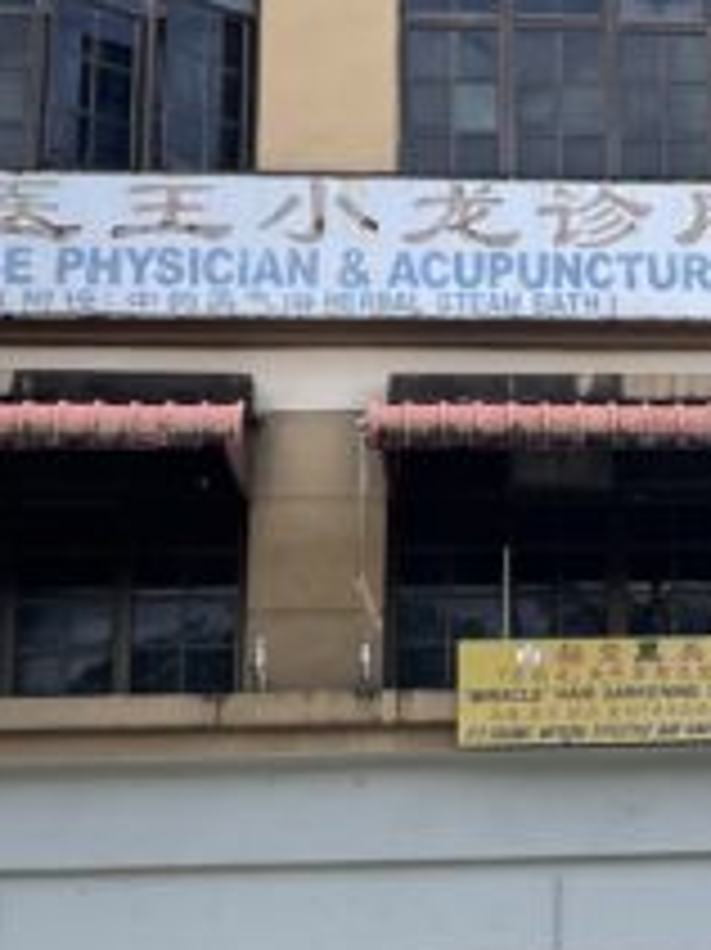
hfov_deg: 14.9
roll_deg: +2.2
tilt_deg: +17.2
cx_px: 886
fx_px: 2604
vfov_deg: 20.6
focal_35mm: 95
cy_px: 374
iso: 32
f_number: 1.6
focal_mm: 5.1
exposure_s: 1/1852
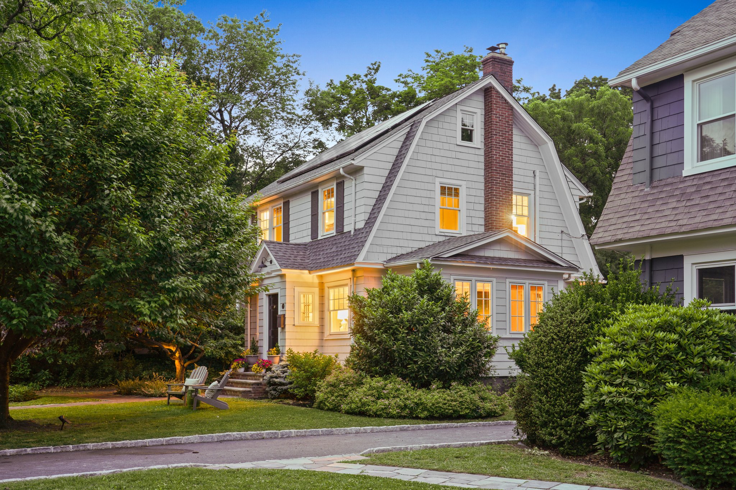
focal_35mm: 36
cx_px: 368
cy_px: 245
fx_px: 736
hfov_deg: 53.1
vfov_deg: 36.9
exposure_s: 30
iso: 100
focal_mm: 36
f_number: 9
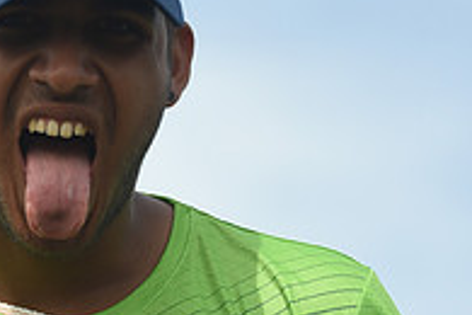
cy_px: 108
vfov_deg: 3.8
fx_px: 4746
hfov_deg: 5.7
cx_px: -27
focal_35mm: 362
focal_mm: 122
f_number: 2.8
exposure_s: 1/1250
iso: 100
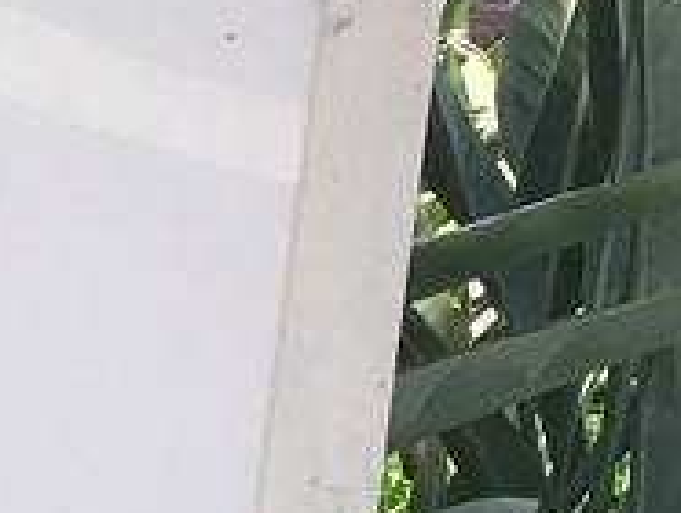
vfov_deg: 9.6
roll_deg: -0.3
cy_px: 564
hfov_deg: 10.4
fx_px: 3034
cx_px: -1131
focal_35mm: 154
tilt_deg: -14.7
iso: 20
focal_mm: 3.99
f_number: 1.8
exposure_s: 1/669
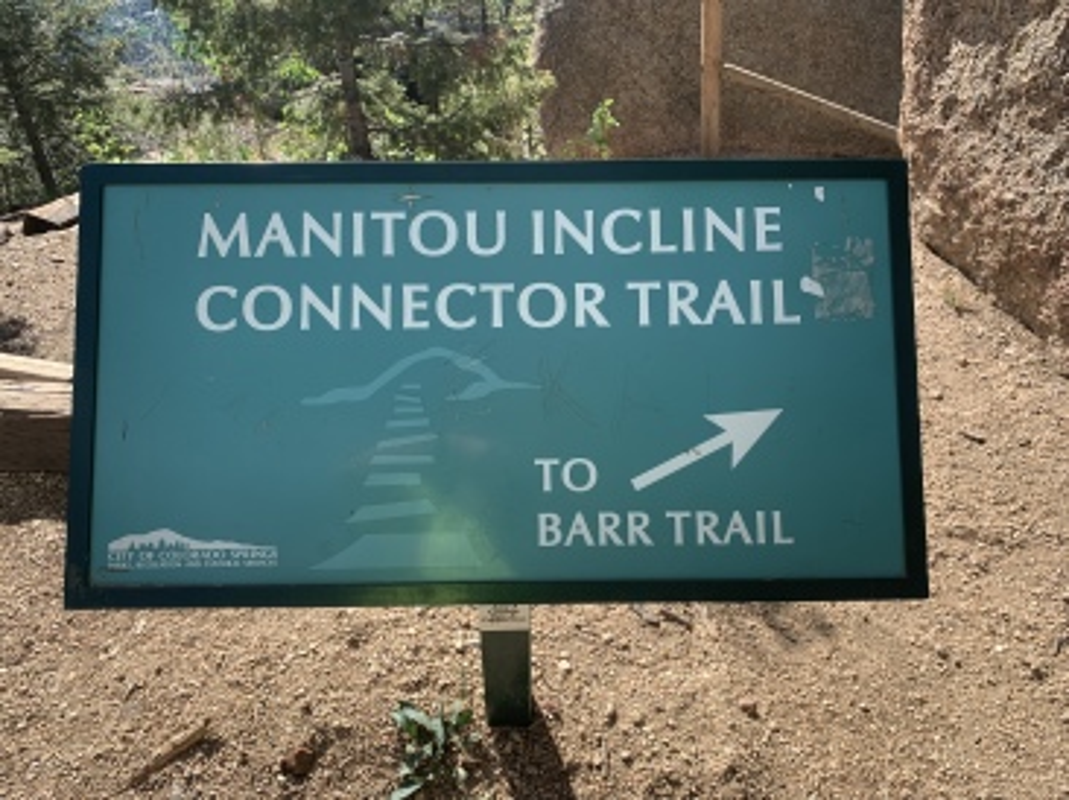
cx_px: 534
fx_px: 802
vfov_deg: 53.0
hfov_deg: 67.3
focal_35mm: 26
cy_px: 400
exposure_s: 1/808
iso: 25
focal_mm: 4.25
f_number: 1.8
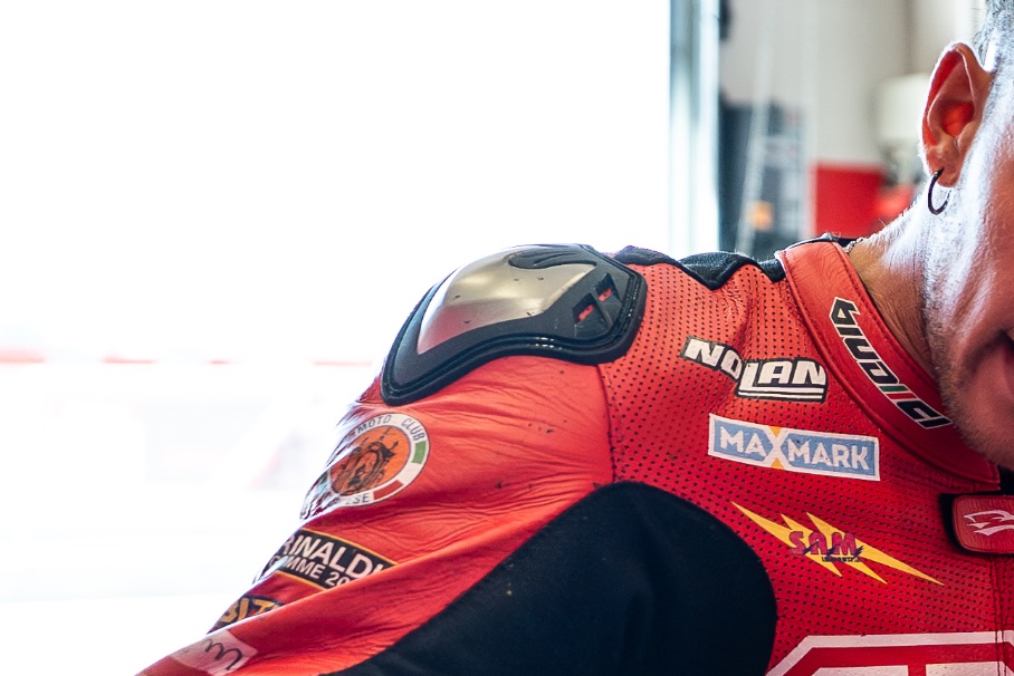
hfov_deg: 17.4
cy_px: 455
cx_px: 1467
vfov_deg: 12.8
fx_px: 3015
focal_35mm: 107
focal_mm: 20
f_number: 2
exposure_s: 1/800
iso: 400
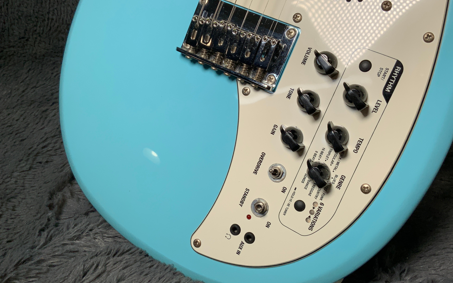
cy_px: 135
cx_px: 238
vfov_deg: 35.3
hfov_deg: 54.0
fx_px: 444
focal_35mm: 36
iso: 16
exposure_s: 1/534
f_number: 1.8
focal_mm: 3
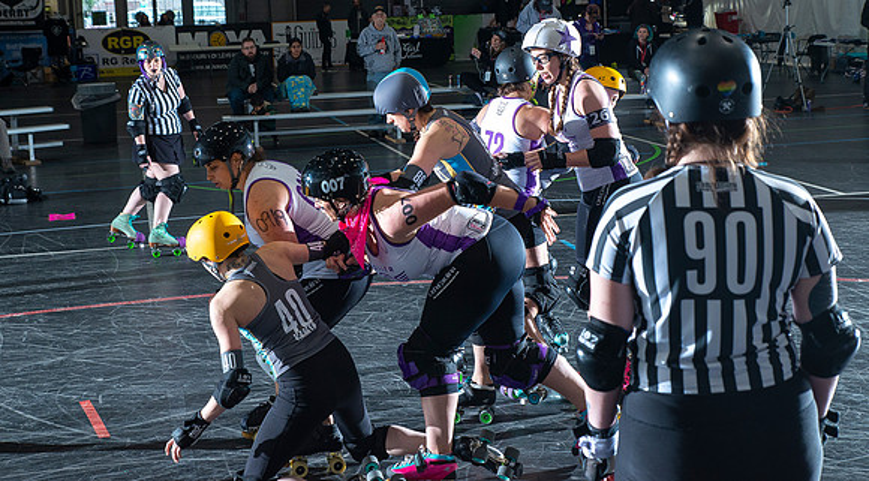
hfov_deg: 35.8
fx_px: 1345
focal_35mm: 59
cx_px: 423
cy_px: 144
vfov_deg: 20.2
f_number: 7.1
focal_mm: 48
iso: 800
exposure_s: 1/160
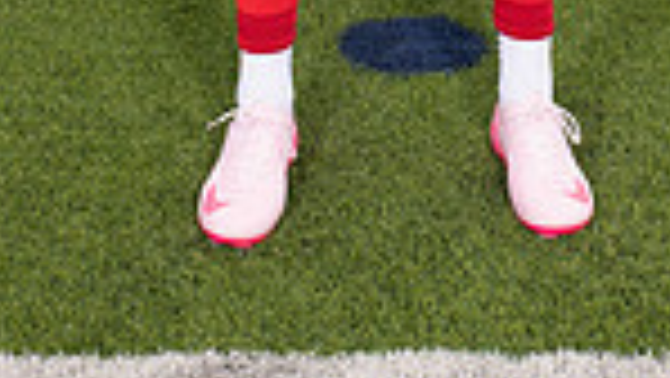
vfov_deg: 9.6
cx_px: 400
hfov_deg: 19.3
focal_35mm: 111
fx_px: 1973
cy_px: -558
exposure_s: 1/400
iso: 125
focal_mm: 35
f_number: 7.1
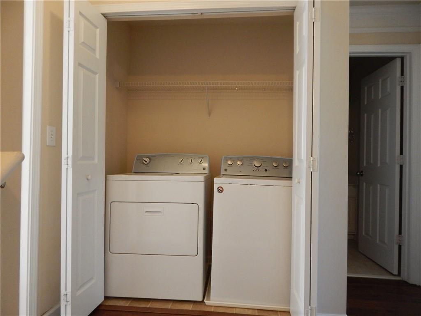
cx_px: 210
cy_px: 158
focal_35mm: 22
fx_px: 268
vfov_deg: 61.1
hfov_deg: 76.4
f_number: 3
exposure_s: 1/30
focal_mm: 4
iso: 400
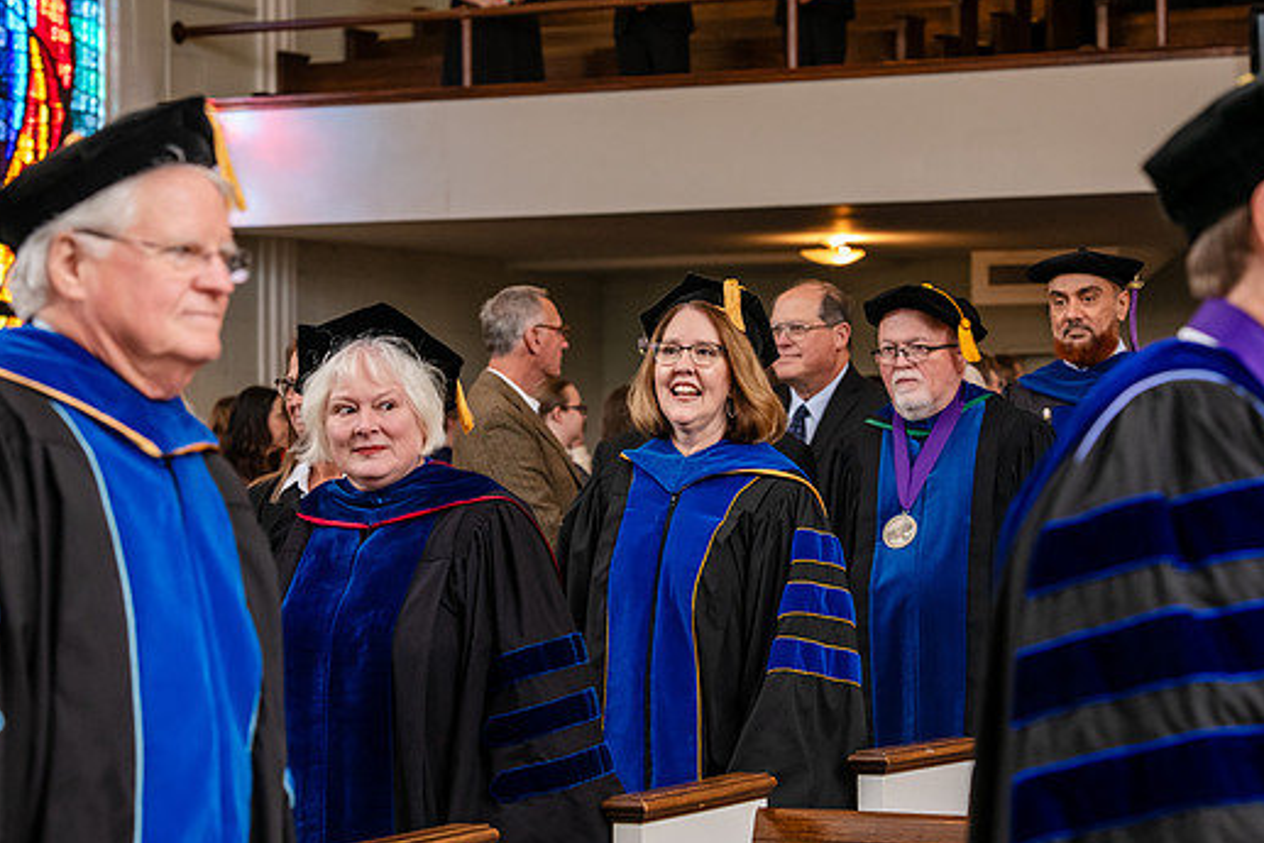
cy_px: 422
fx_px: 3863
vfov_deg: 12.5
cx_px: 611
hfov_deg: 18.6
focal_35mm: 110
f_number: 6.3
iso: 2000
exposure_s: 1/200
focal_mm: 98
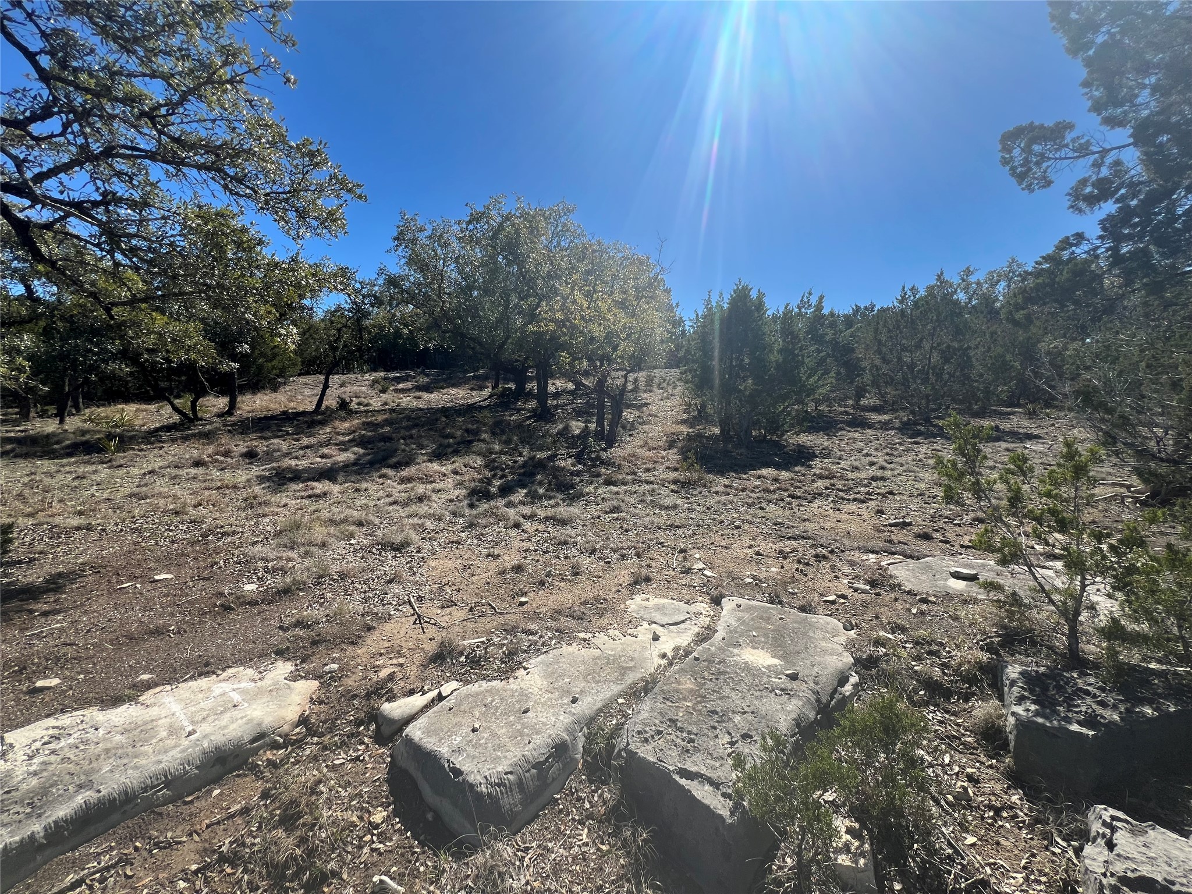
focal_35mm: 13
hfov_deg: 106.2
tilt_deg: -4.4
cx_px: 596
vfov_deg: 89.9
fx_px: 448
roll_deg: -0.3
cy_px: 447
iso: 32
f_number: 1.8
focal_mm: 1.57
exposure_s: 1/1277
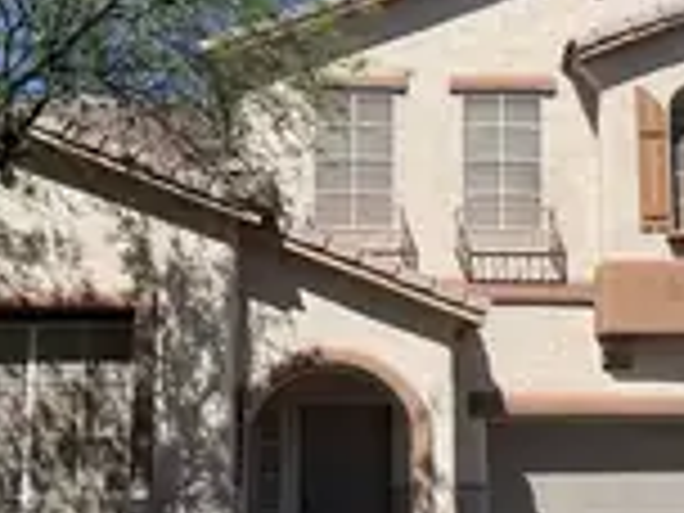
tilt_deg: +10.5
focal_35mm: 66
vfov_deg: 22.3
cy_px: 238
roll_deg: +1.0
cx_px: 405
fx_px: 1304
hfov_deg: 29.3
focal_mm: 5.1
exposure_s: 1/4717
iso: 32
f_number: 1.6
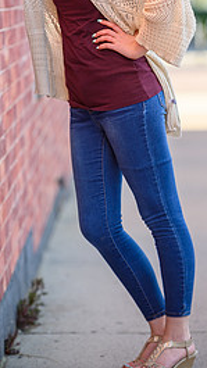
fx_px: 2343
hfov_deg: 5.1
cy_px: 117
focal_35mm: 240
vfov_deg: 9.0
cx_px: 97
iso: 100
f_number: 2.8
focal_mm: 135
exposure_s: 1/400
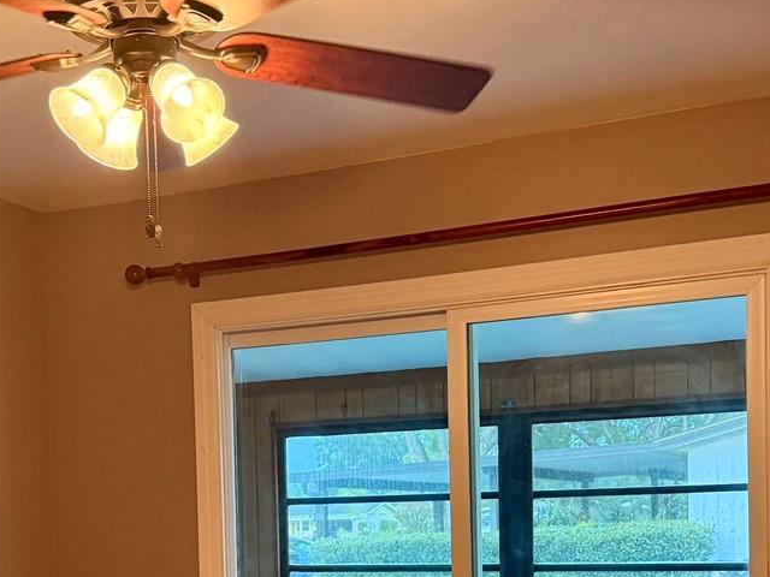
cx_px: 271
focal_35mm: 60
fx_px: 1335
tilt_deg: -1.6
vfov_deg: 23.6
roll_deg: +1.3
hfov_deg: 32.0
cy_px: 552
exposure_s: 1/60
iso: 320
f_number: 1.78
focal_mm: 6.76
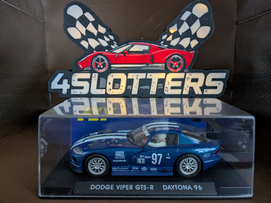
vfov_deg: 51.4
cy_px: 102
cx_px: 136
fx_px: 211
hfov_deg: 65.3
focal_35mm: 27
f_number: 1.73
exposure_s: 1/33.3
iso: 232
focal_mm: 4.38
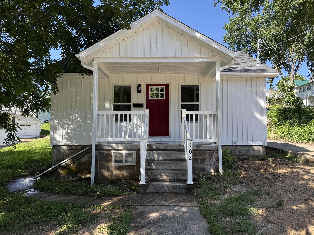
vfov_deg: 56.8
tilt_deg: +3.4
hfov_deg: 71.6
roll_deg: -1.0
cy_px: 118
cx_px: 157
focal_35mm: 24
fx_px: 218
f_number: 1.78
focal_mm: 6.76
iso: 80
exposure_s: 1/1091
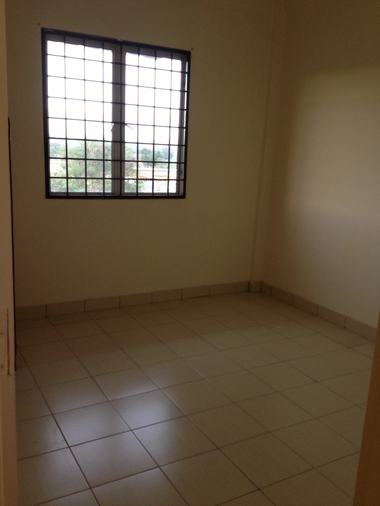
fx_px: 512
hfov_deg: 40.7
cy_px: 253
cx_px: 190
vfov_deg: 52.6
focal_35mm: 35
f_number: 2.4
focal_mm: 4.28
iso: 125
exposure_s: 1/20
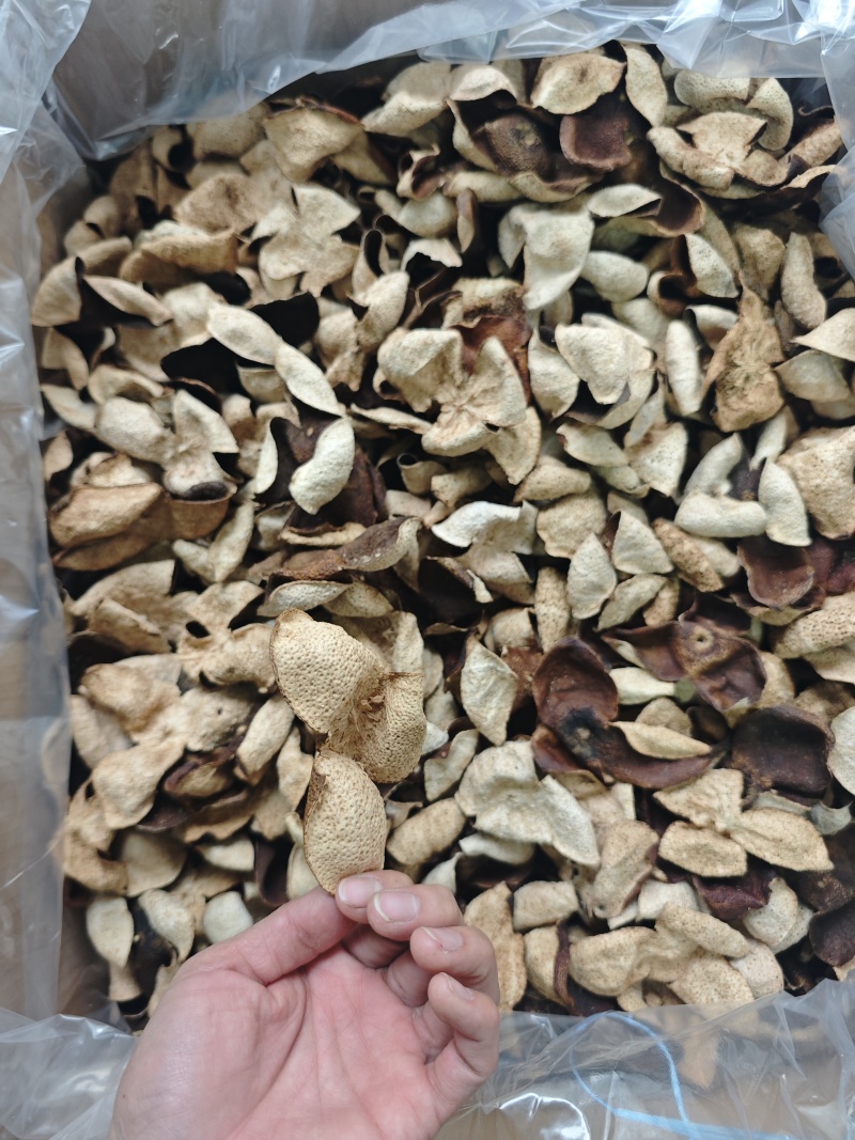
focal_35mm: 23
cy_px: 570
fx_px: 758
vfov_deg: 73.9
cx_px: 428
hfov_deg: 58.9
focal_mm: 6.68
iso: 400
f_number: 1.42
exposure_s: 1/50
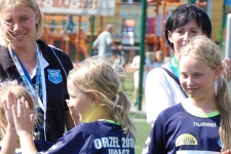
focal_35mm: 400
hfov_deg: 5.1
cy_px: 233
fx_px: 2565
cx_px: -34
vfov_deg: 3.4
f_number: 5.6
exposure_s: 1/500
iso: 280
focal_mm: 75
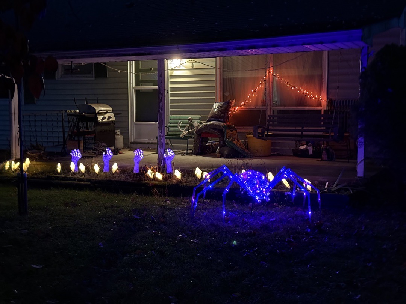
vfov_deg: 30.3
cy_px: 152
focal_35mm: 48
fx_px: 563
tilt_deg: -5.0
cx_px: 203
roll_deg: +0.0
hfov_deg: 39.7
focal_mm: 6.76
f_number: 1.78
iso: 1000
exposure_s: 1/20
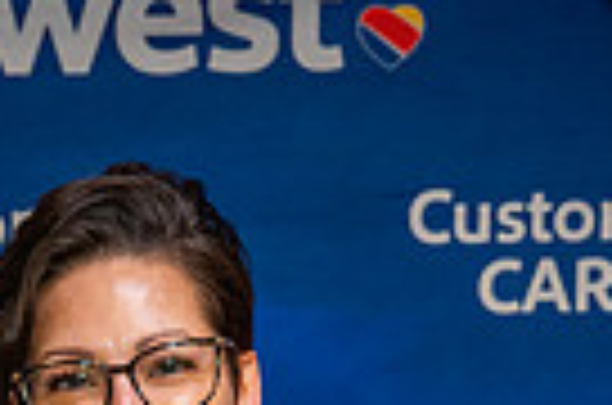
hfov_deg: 11.0
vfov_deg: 7.3
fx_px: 3138
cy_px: 632
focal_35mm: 185
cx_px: -58
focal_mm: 43
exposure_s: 1/160
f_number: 4
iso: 1250
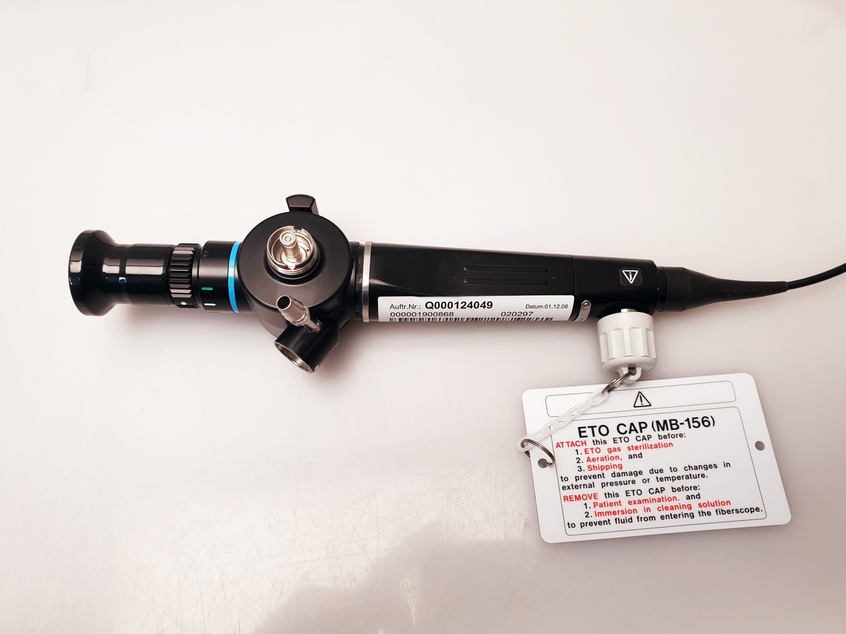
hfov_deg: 67.3
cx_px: 423
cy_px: 317
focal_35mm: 26
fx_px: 635
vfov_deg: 53.1
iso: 64
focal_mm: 4.3
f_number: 2.4
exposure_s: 1/50
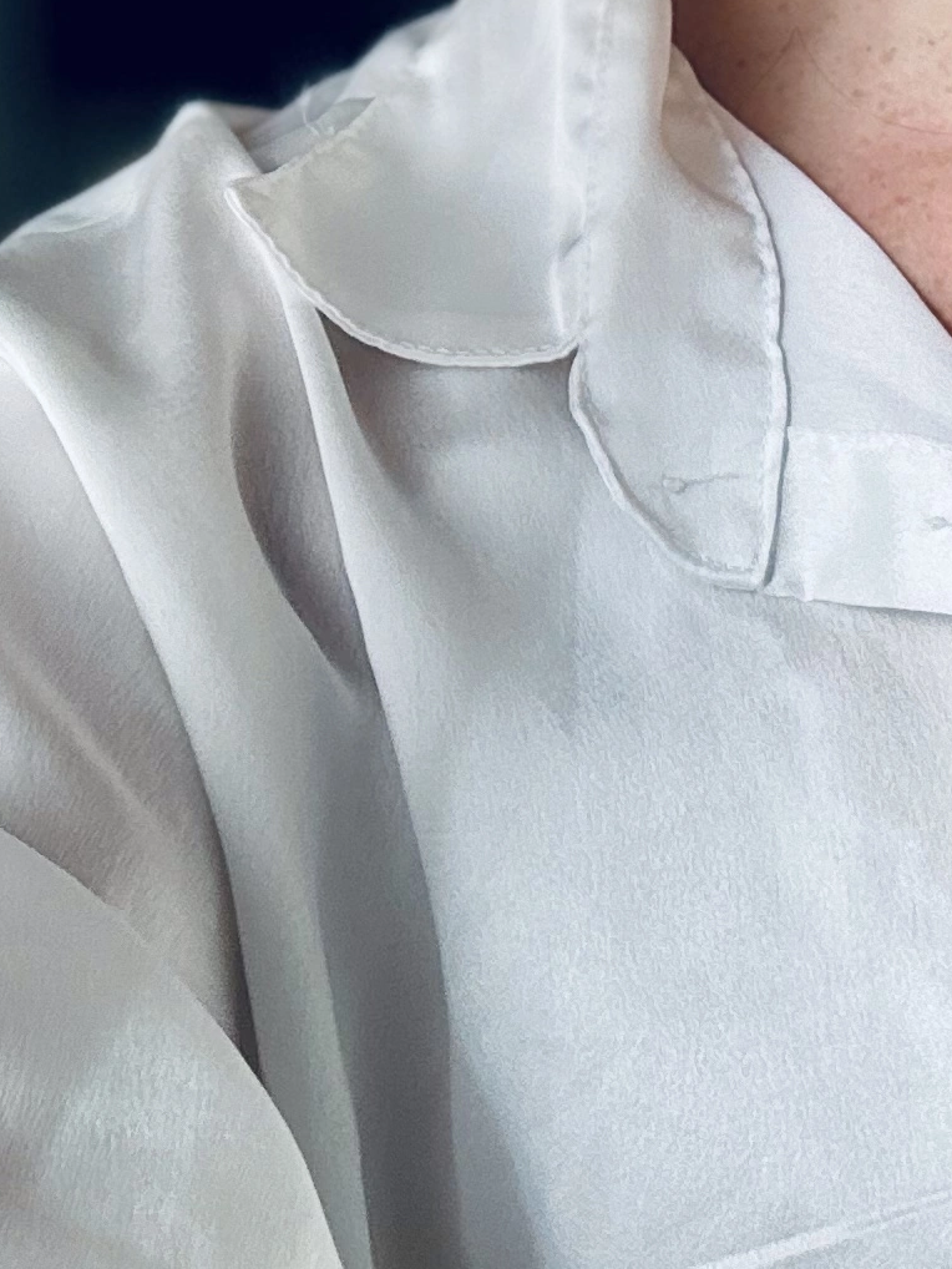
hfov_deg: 15.6
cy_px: -77
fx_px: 3335
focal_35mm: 91
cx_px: 1155
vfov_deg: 20.6
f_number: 1.9
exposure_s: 1/121
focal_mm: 2.69
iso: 20
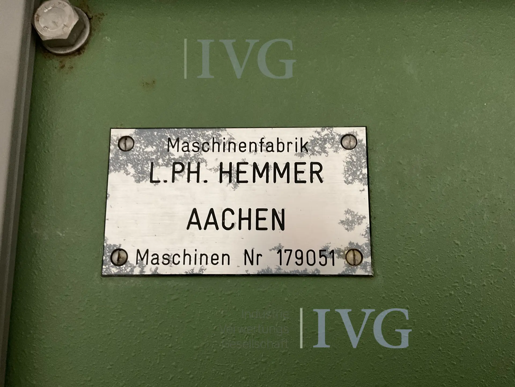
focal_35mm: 29
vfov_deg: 48.2
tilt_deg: +9.3
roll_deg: -1.0
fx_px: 431
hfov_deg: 61.7
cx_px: 258
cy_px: 194
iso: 320
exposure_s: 1/25
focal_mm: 3
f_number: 1.8
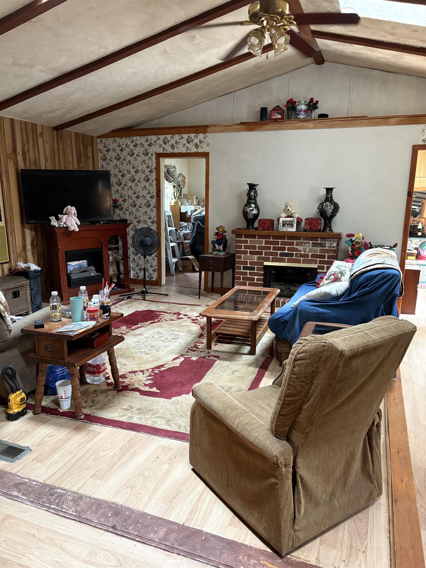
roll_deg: -0.6
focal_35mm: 26
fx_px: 427
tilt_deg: -11.3
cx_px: 213
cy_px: 284
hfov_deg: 53.1
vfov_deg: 67.3
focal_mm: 5.96
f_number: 1.6
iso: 500
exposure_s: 1/42
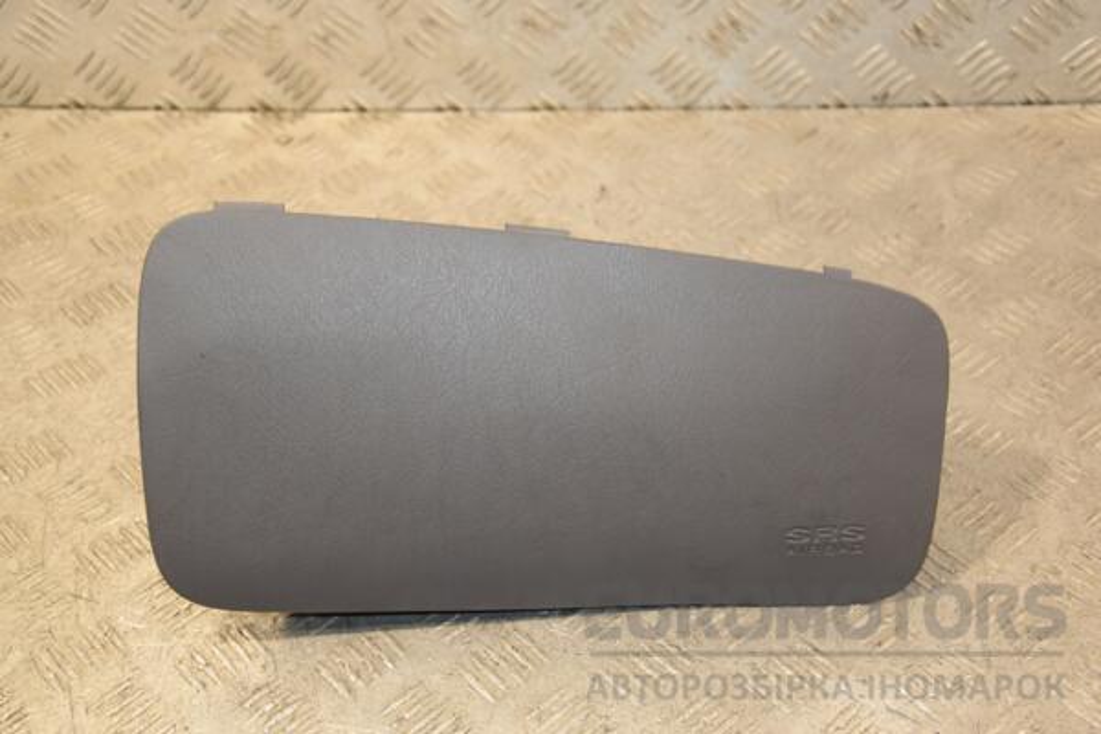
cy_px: 367
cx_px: 550
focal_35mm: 52
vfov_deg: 25.8
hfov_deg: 37.9
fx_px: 1605
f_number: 5
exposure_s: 1/125
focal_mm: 35
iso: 800
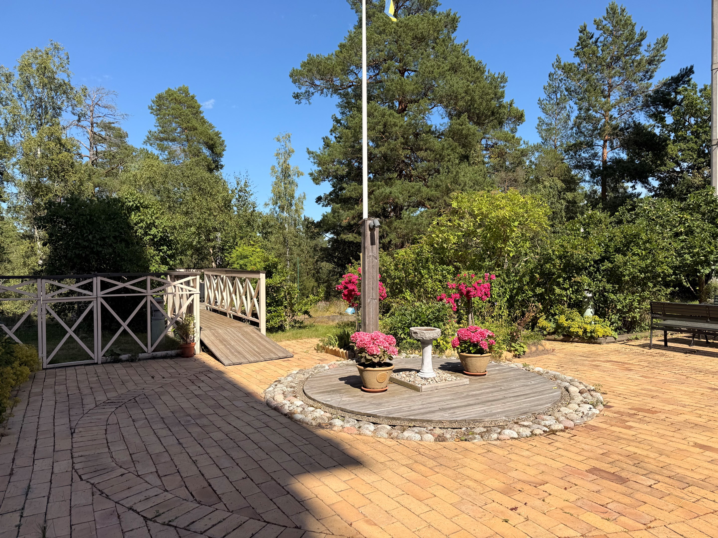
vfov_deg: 56.8
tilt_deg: -0.9
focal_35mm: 24
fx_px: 498
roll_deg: -0.3
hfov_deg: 71.6
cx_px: 359
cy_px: 269
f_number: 1.78
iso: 80
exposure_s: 1/3759
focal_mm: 6.76
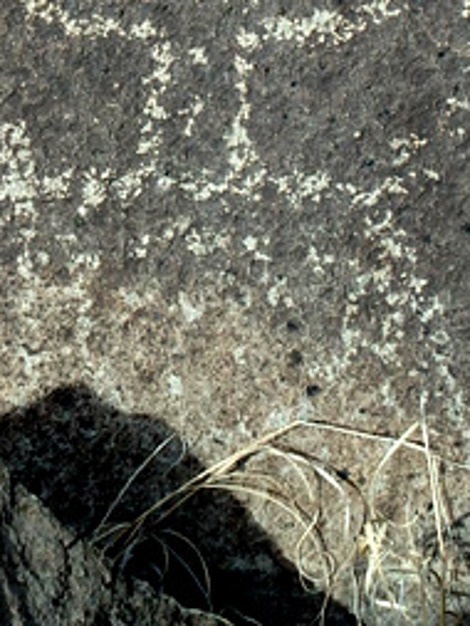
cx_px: 132
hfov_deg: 4.6
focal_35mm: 326
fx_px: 5897
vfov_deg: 6.0
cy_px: -168
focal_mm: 21.2
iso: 125
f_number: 5.5
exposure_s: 1/320
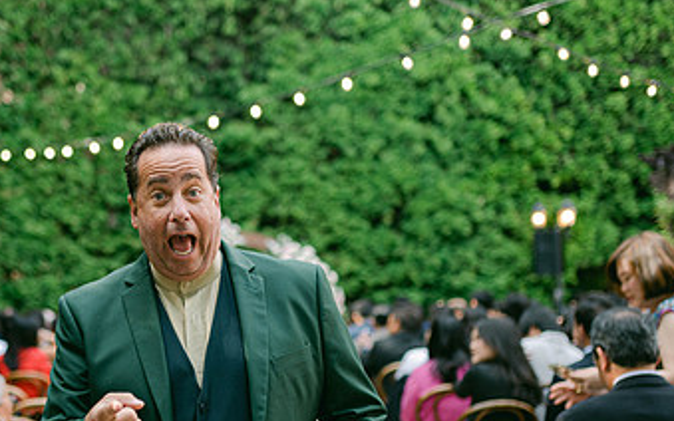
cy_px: 300
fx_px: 1121
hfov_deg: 32.7
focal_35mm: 61
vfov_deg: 21.2
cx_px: 149
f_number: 1.8
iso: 100
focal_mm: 35
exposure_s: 1/320
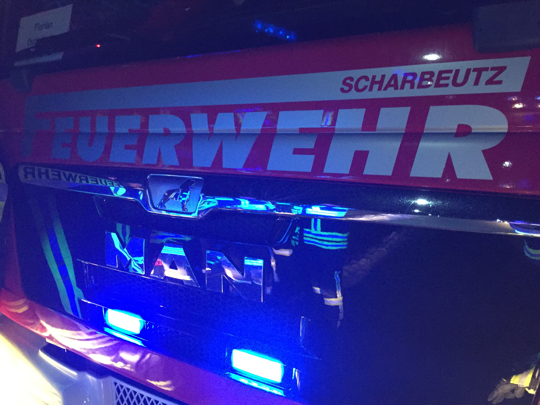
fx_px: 452
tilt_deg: -6.2
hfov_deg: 61.7
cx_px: 270
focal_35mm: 29
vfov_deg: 48.2
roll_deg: -2.0
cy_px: 202
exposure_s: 1/17
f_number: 2.2
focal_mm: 4.15
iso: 800
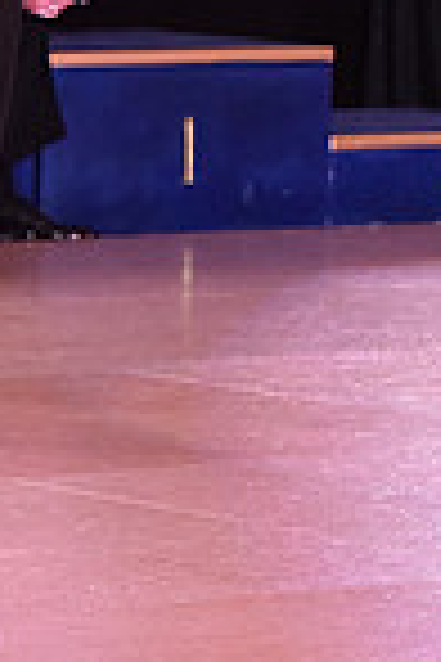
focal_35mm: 483
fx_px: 8874
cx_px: 74
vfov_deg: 4.2
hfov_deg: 2.8
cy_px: -378
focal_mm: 122
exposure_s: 1/320
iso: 2500
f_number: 5
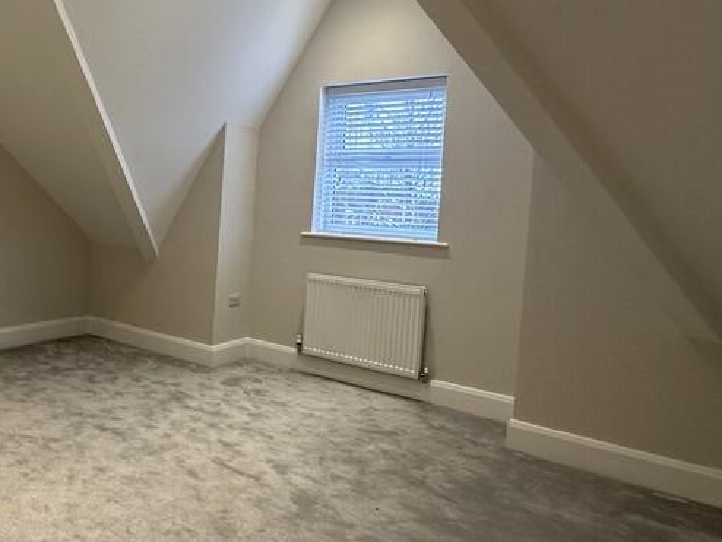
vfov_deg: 48.0
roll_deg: -3.1
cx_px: 89
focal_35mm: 29
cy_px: 216
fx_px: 605
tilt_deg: -1.6
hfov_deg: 54.7
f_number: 2.2
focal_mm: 2.22
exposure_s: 1/50
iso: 200
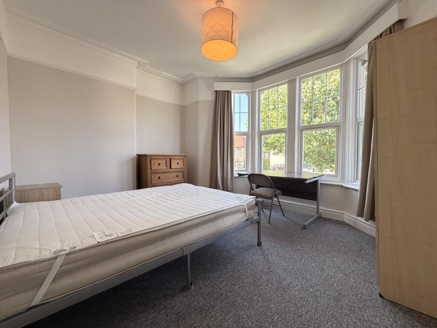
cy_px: 164
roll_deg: -0.3
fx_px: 177
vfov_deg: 85.7
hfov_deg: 102.1
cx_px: 218
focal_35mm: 14
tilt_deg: -1.5
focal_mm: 2.22
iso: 250
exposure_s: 1/121
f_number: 2.2
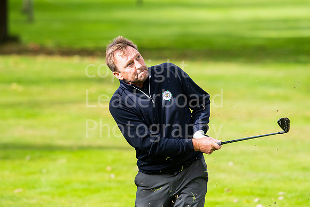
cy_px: 104
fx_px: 3876
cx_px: 155
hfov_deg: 4.6
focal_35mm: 450
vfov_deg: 3.1
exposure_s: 1/1250
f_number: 5
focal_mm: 300
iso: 640
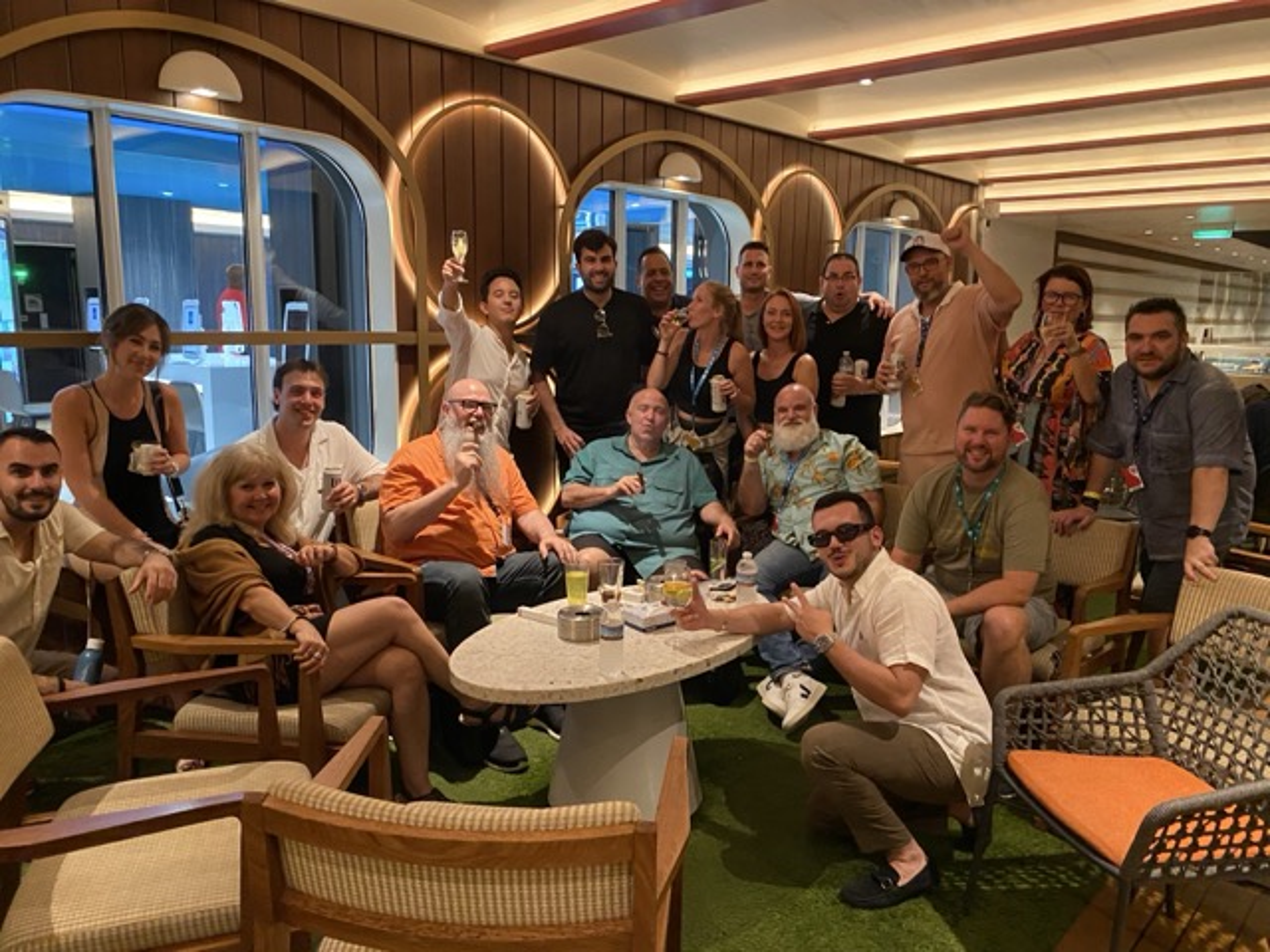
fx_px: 954
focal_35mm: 26
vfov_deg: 53.1
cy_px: 476
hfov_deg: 67.3
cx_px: 635
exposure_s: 1/29
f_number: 1.8
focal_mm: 4.25
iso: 640
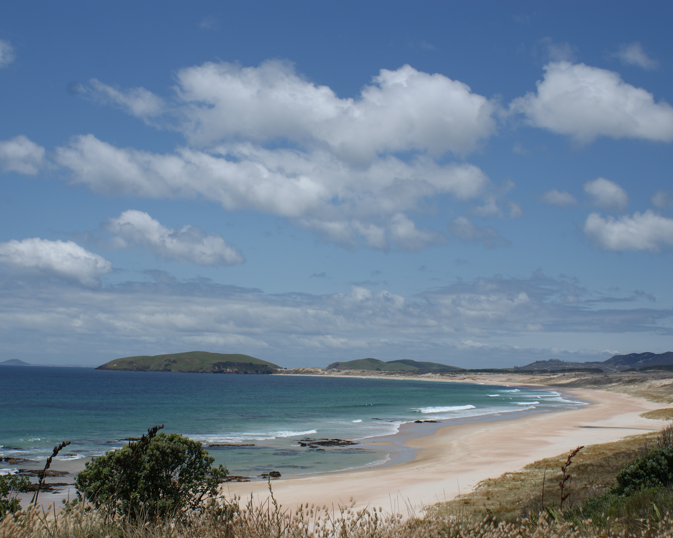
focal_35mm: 51
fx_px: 1016
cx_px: 317
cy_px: 269
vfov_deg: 29.7
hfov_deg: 36.6
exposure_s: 1/500
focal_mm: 30
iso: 100
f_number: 9
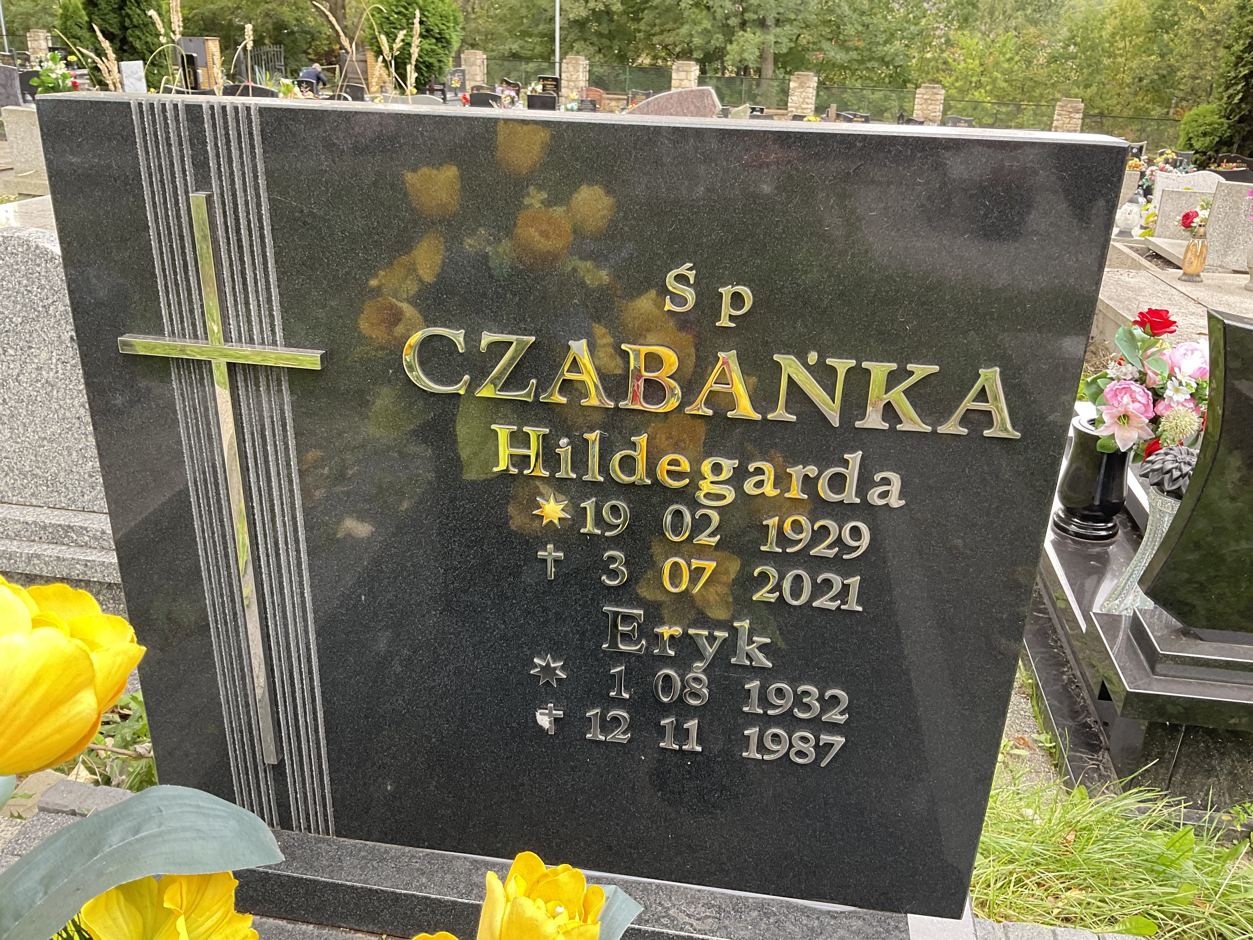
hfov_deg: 61.7
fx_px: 1050
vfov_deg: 48.2
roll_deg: -2.0
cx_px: 626
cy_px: 470
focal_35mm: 29
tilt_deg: -24.3
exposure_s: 1/122
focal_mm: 3
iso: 64
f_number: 1.8
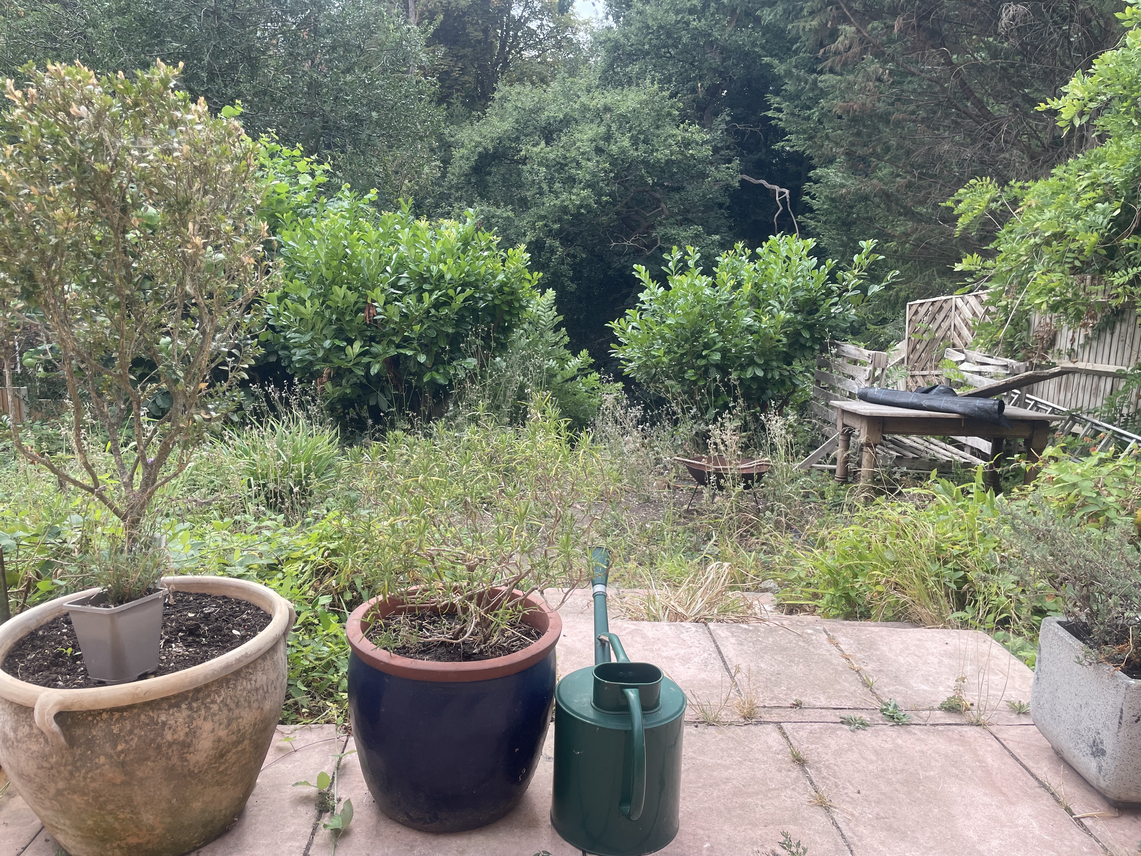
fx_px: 857
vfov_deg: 53.1
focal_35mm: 26
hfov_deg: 67.3
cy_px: 428
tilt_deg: -12.8
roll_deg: -1.3
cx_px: 570
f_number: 1.6
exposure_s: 1/550
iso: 32
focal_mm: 4.2
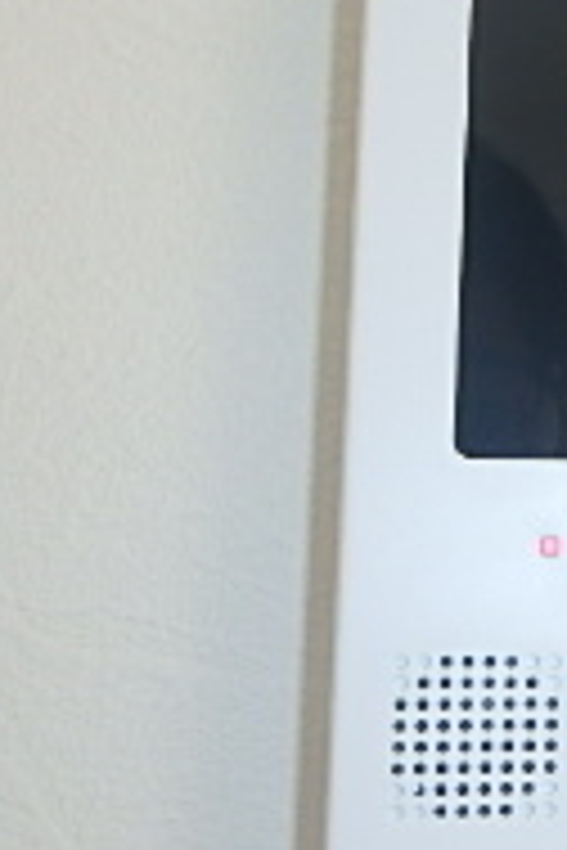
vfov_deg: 27.3
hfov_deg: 16.1
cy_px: 400
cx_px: 954
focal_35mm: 74
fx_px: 1748
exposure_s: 1/60
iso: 125
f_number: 3.5
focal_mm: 3.7
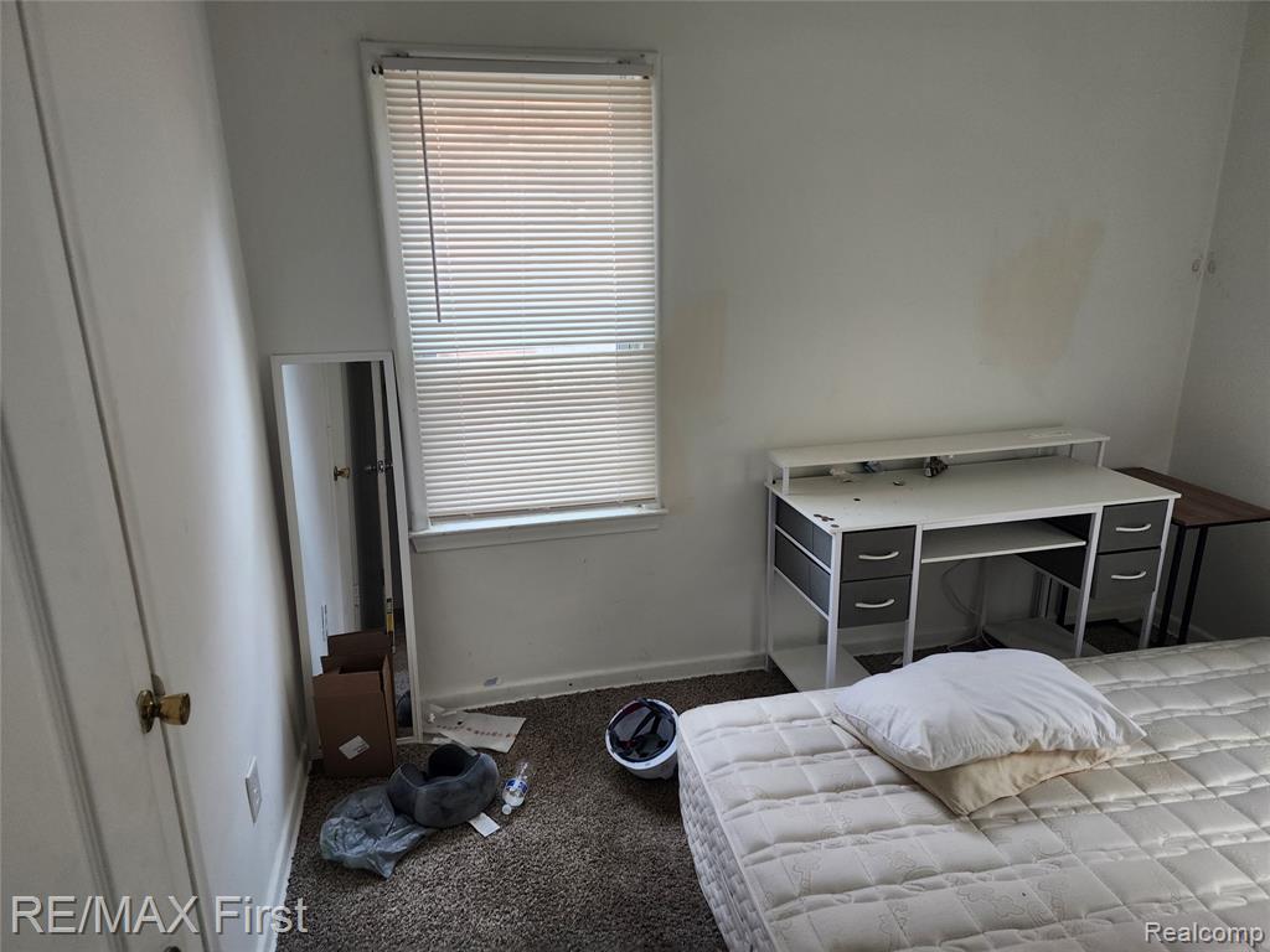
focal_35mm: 23
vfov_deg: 58.9
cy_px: 476
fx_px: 844
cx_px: 635
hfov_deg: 73.9
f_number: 1.8
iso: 160
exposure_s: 1/120
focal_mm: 6.4
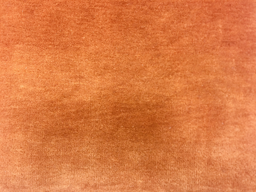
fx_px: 214
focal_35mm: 29
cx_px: 128
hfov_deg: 61.7
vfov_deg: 48.2
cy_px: 96
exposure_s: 1/15
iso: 80
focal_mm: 4.15
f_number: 2.2
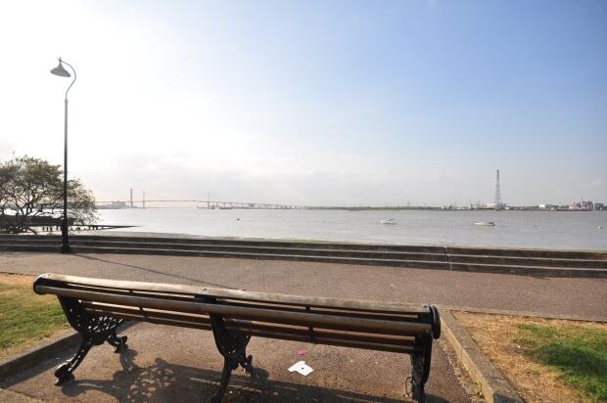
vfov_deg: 77.2
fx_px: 253
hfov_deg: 100.4
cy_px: 202
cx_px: 304
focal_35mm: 15
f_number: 9
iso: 200
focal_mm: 10
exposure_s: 1/200
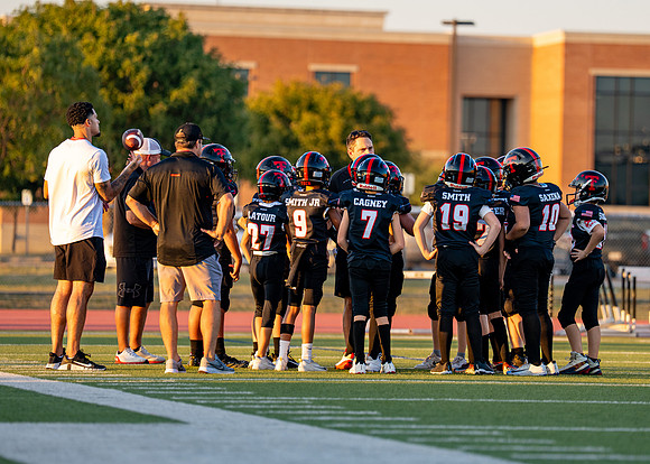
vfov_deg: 5.5
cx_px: 407
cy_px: 196
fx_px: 4787
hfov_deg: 7.8
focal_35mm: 259
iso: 160
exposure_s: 1/640
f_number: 2.8
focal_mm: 180
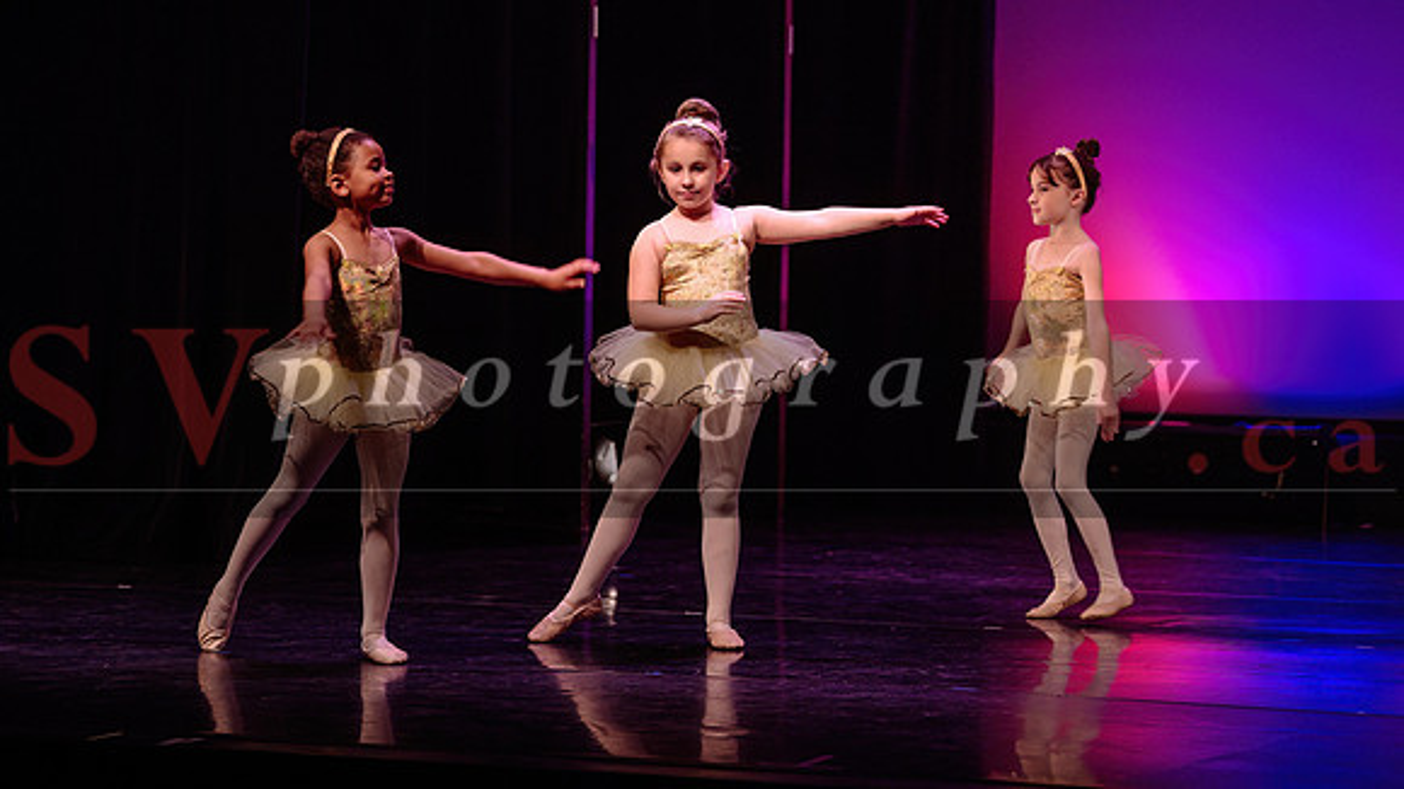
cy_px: 235
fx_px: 5280
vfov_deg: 8.5
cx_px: 658
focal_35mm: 142
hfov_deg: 15.1
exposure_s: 1/250
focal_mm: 112
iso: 1600
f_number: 2.8
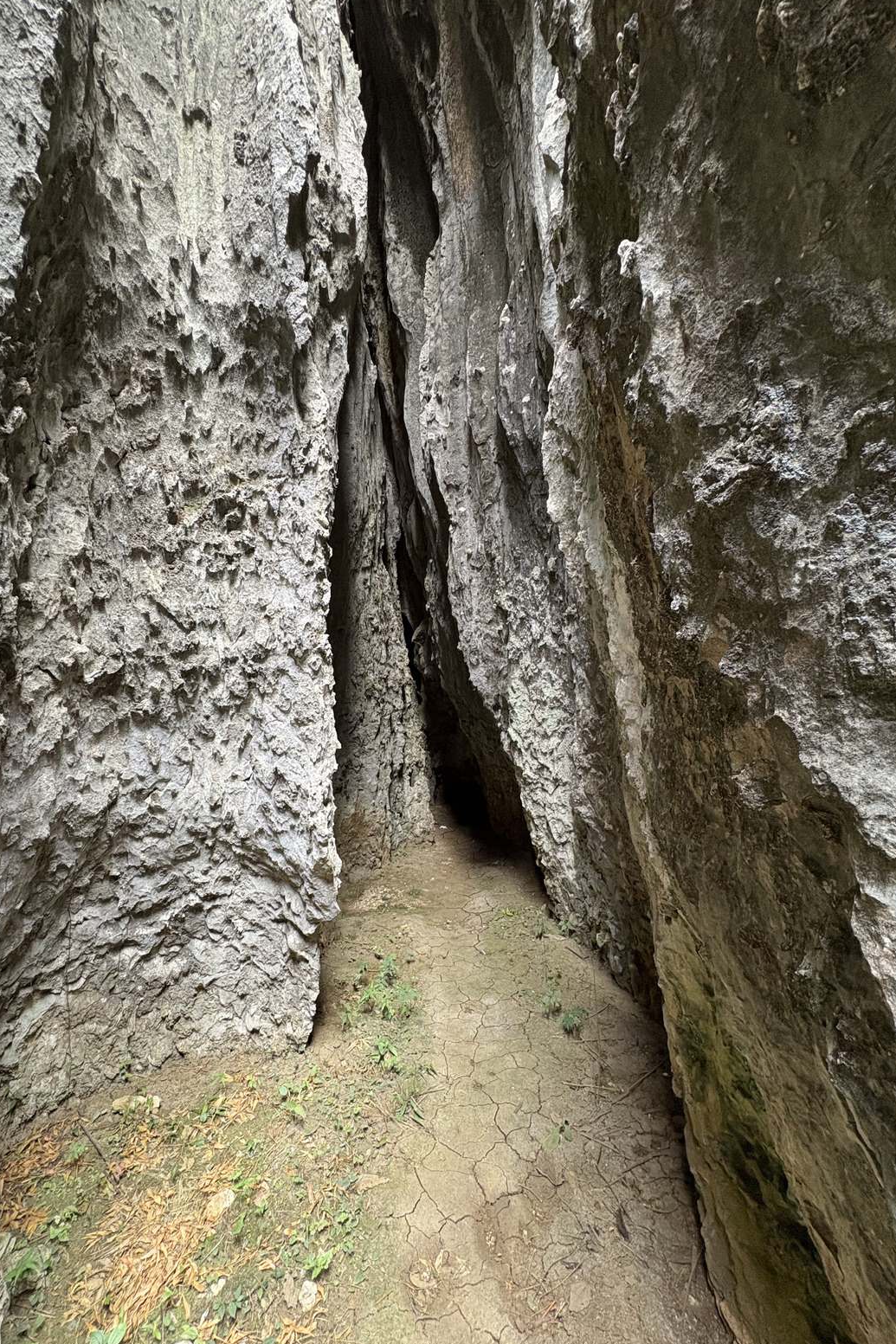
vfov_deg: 100.4
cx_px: 417
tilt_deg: +2.3
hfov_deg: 77.2
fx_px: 560
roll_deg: +0.5
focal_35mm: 15
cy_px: 672
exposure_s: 1/60
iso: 250
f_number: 2.2
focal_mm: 2.22
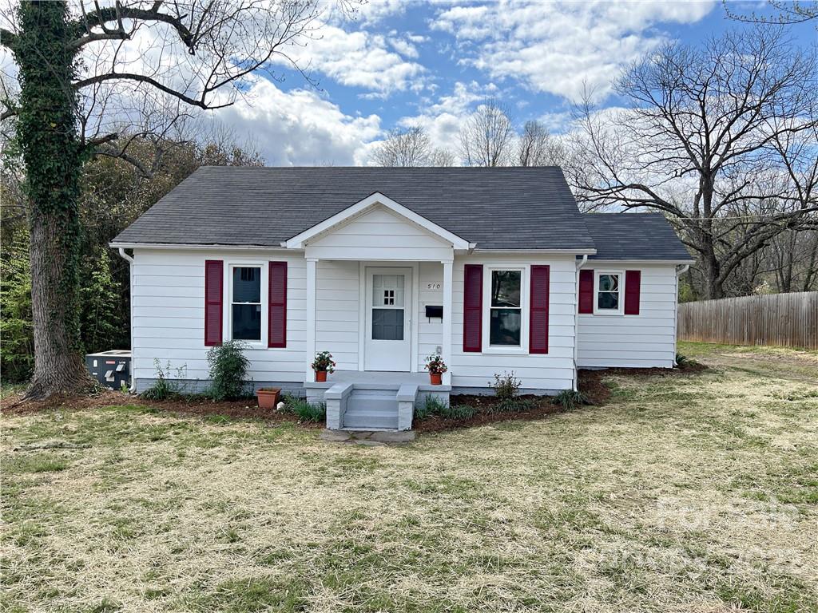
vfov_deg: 53.1
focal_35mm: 26
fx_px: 614
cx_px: 409
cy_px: 306
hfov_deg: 67.3
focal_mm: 5.7
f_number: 1.5
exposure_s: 1/1621
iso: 50
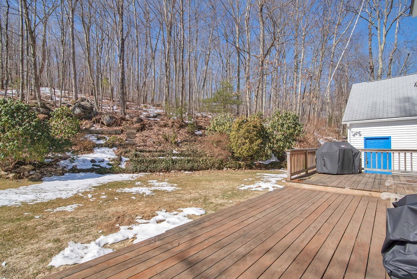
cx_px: 208
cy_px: 140
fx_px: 185
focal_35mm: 16
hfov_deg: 96.7
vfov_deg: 73.8
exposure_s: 1/400
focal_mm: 16
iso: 200
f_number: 10
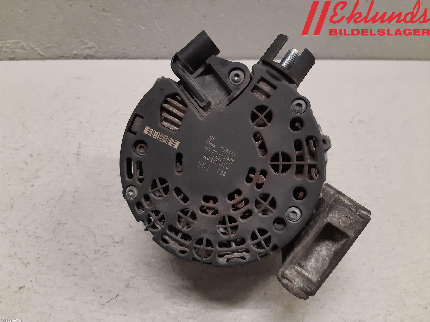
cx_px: 215
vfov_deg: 53.1
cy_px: 161
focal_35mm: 26
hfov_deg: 67.3
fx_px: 323
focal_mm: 3.93
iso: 160
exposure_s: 1/50
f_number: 1.7
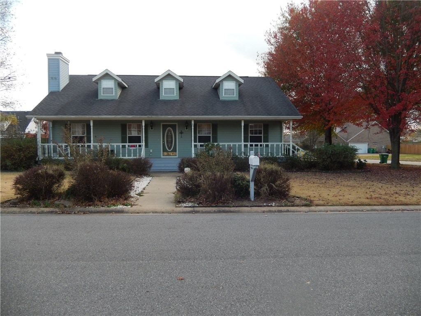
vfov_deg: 49.7
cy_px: 158
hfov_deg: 63.4
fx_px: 341
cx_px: 210
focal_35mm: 28
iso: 125
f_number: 3.6
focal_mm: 5.1
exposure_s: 1/320
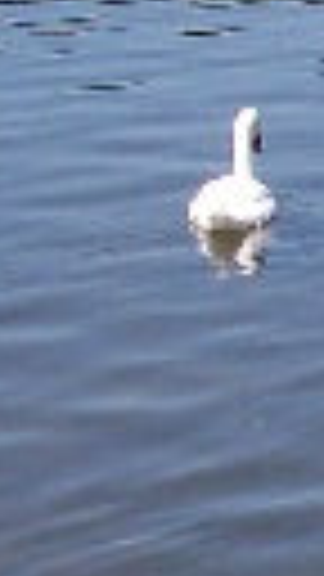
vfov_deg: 8.4
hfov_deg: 4.4
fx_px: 3940
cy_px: 378
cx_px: 1278
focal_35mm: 258
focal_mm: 8
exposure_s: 1/500
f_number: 4.8
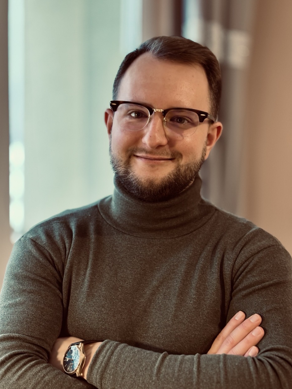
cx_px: 145
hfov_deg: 27.5
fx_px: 596
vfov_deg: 36.2
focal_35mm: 53
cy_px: 192
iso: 250
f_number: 1.6
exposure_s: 1/33
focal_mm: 5.96
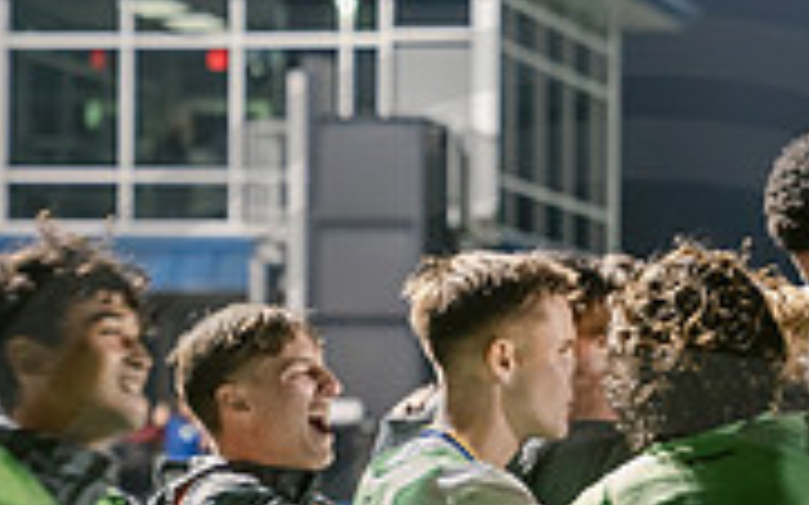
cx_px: 644
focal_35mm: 229
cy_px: 807
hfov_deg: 9.1
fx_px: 5047
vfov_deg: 5.7
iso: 2500
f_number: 3.2
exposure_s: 1/100
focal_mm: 70
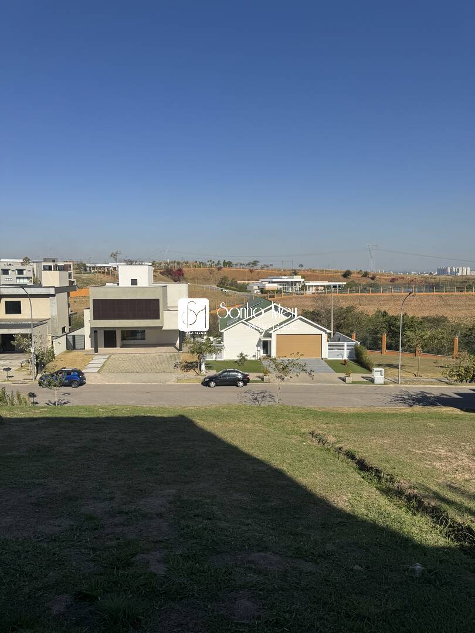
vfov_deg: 71.6
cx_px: 238
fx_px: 439
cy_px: 316
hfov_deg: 56.8
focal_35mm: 24
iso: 80
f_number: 1.78
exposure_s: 1/6410
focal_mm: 6.76
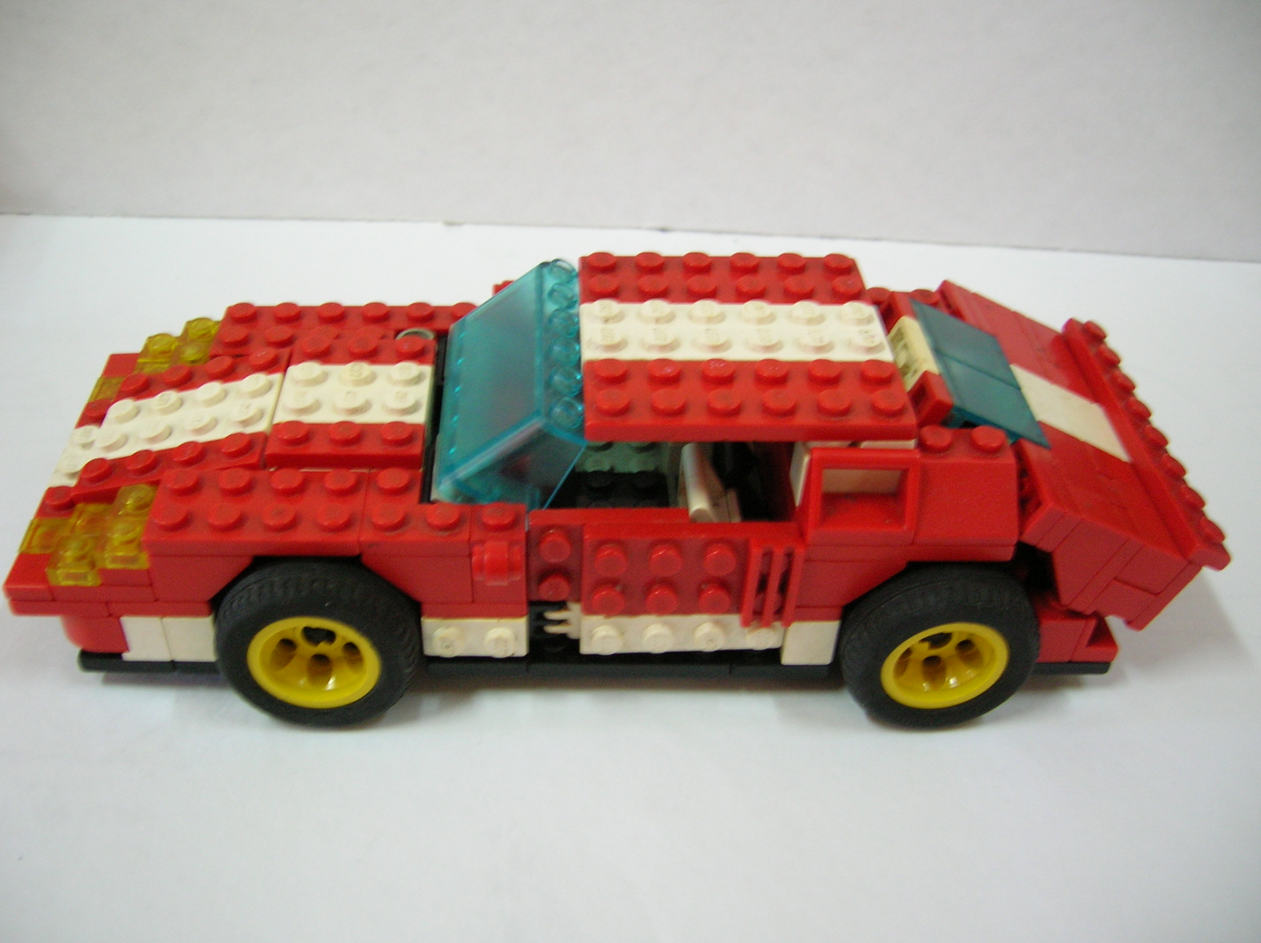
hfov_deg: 54.0
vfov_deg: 41.7
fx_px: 1238
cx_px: 630
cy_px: 472
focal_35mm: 34
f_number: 2.9
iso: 100
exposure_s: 1/5.2
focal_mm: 5.7
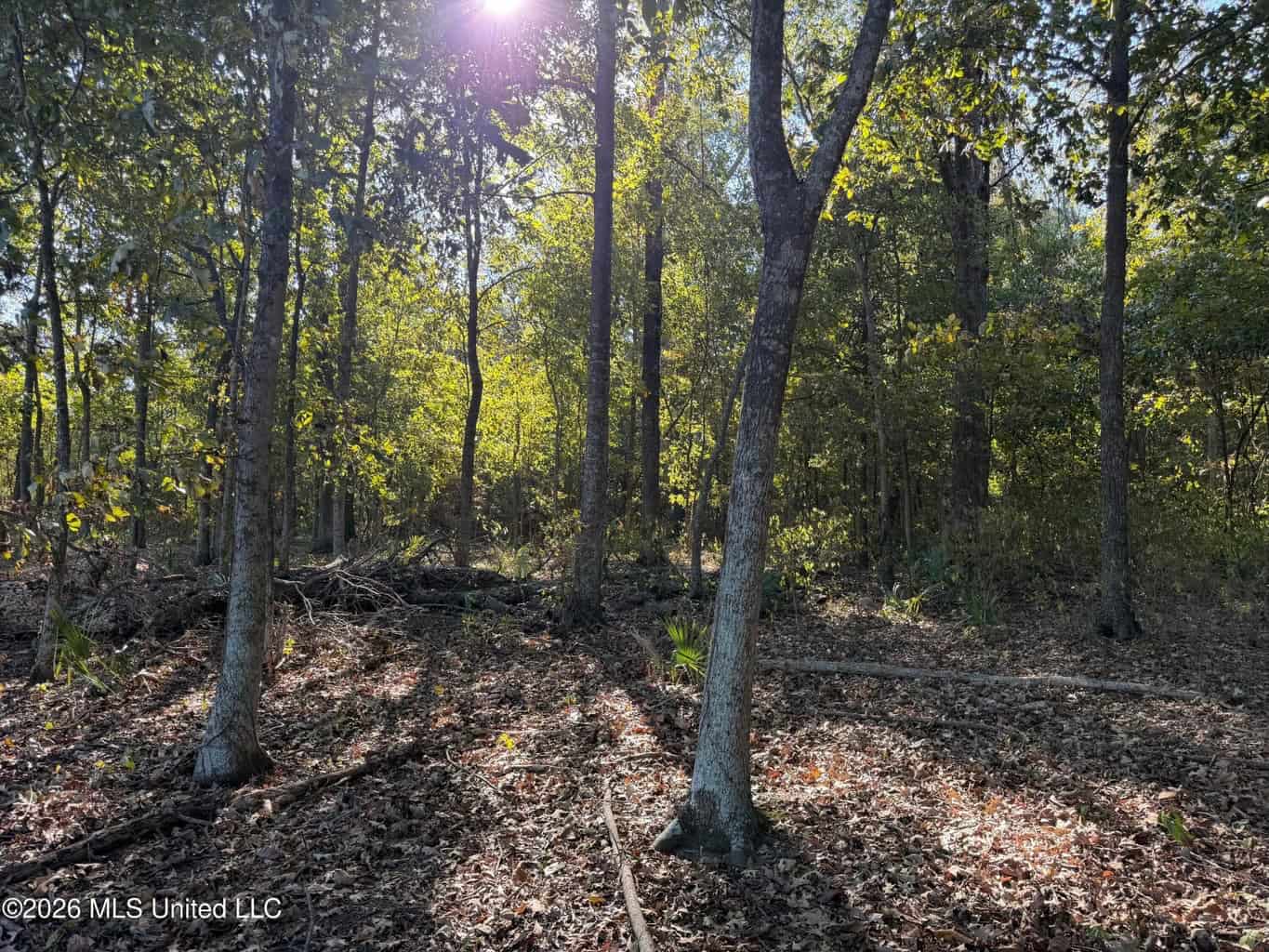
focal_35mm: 24
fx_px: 880
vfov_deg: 56.8
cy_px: 476
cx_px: 634
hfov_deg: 71.6
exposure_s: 1/302
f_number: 1.8
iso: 80
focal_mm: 6.8
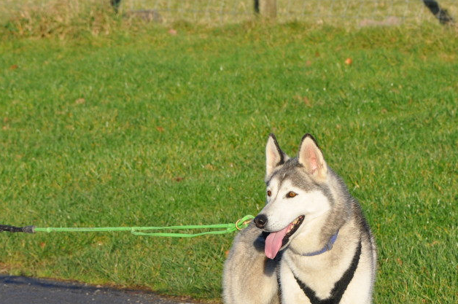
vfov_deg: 5.3
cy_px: 212
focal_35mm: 257
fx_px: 3263
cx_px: 288
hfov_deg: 8.0
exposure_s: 1/400
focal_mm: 105
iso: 320
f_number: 10
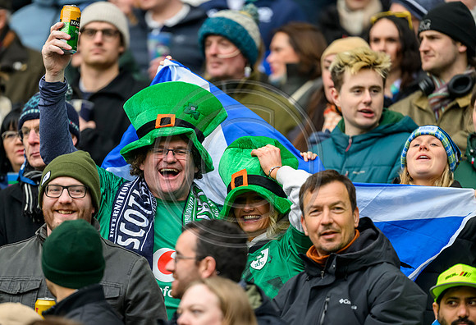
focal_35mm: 454
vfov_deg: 3.1
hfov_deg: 4.5
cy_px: 182
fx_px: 6053
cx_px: 204
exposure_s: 1/2000
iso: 5000
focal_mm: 400
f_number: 2.8
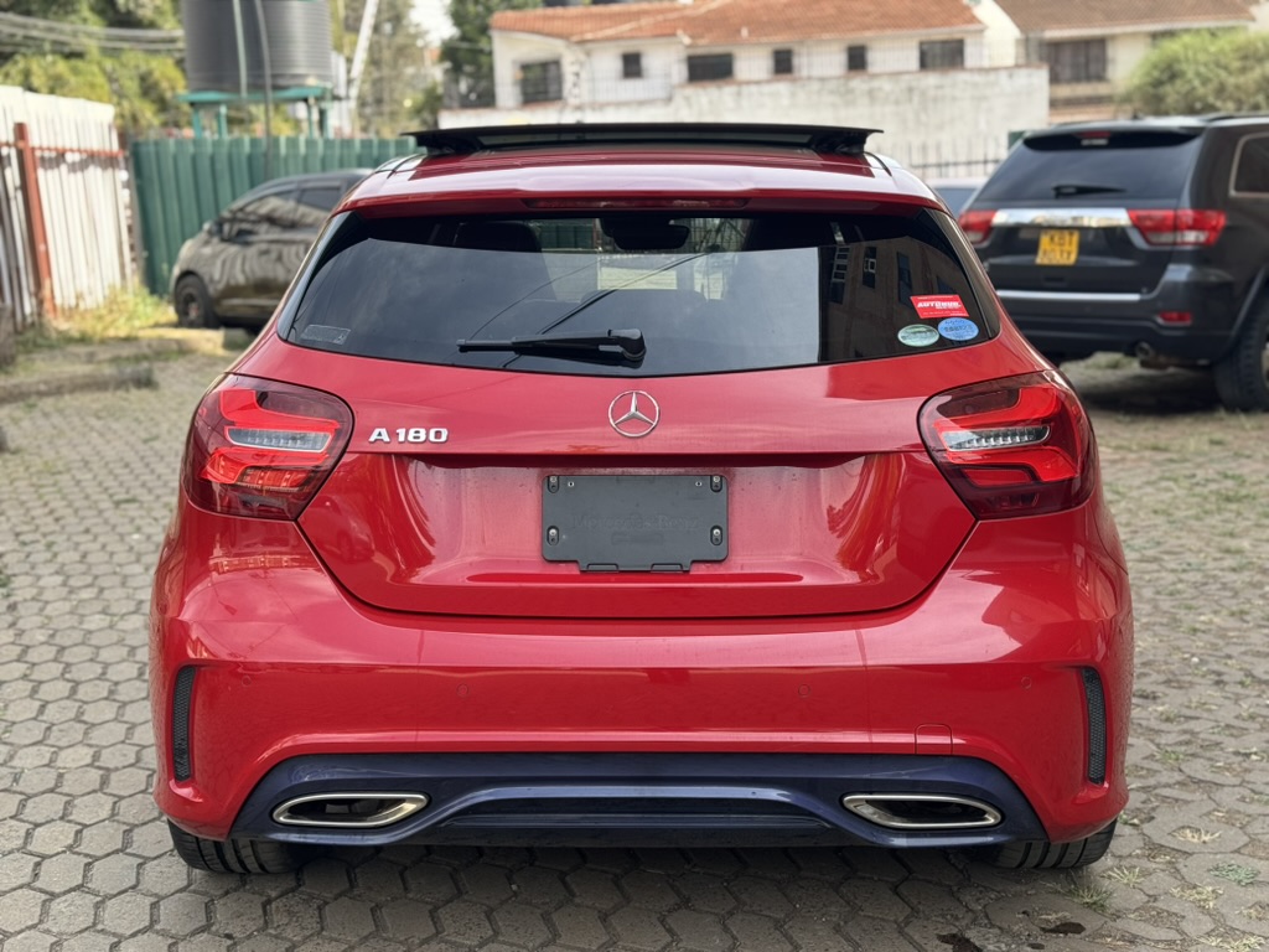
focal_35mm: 48
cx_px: 634
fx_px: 1760
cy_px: 476
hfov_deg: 39.7
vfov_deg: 30.3
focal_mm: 6.76
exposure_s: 1/433
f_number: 1.78
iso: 64
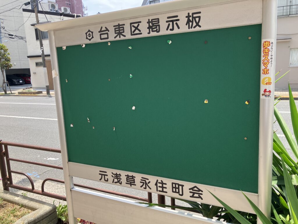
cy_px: 112
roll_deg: +3.7
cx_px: 149
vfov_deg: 49.7
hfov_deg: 63.4
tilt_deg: -9.0
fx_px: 241
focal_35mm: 28
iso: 32
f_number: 1.8
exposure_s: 1/511
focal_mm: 3.99
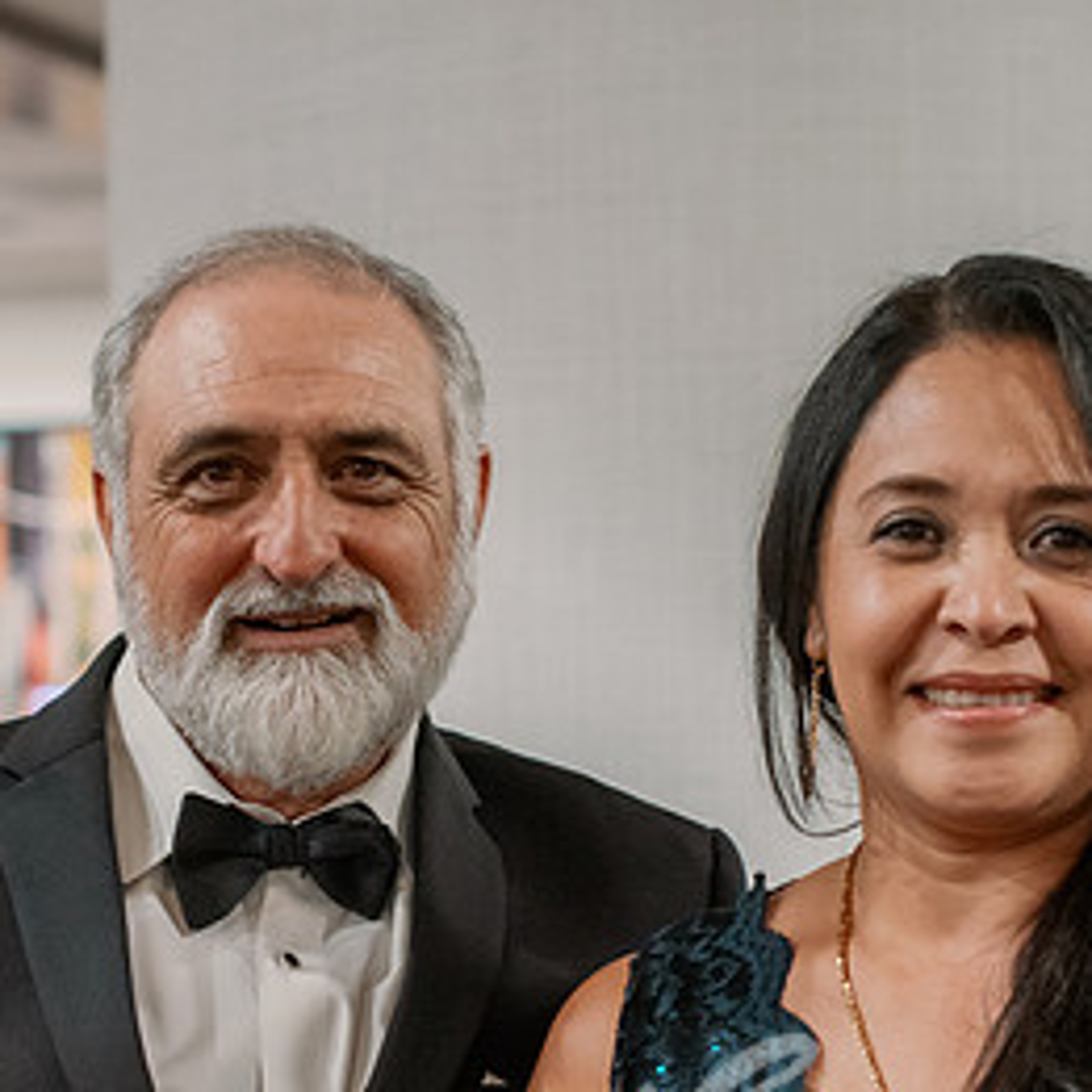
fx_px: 3533
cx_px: 521
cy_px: 759
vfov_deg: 17.5
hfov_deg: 17.6
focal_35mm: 99
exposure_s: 1/100
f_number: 2.8
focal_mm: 50
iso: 2000
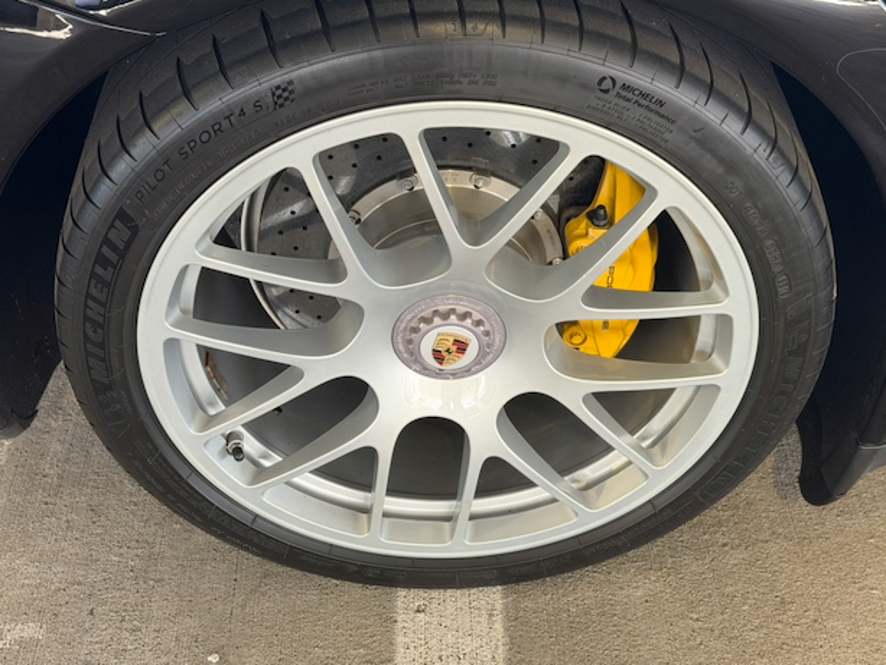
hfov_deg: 38.2
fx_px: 1280
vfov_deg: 29.1
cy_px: 329
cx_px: 449
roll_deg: +0.6
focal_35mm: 50
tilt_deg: -42.3
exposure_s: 1/64
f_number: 1.78
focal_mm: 6.76
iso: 100
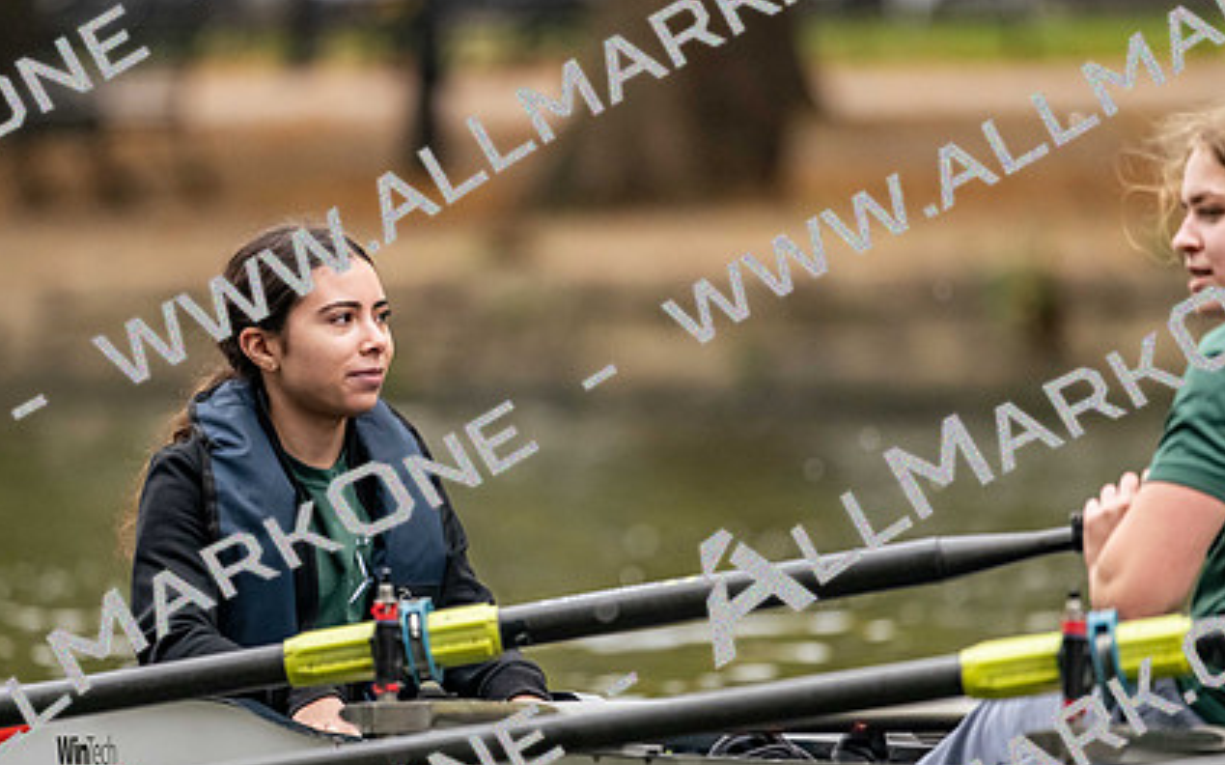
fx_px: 18655
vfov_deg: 2.3
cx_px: 452
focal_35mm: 559
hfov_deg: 3.8
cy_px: 393
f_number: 4.5
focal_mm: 400
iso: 4000
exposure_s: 1/2500
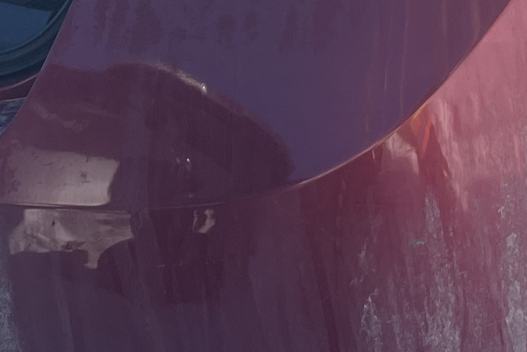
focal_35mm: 124
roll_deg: +9.9
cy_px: -109
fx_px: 1815
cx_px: 531
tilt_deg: -12.0
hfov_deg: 16.2
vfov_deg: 10.8
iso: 50
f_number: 1.6
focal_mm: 5.1
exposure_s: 1/1517
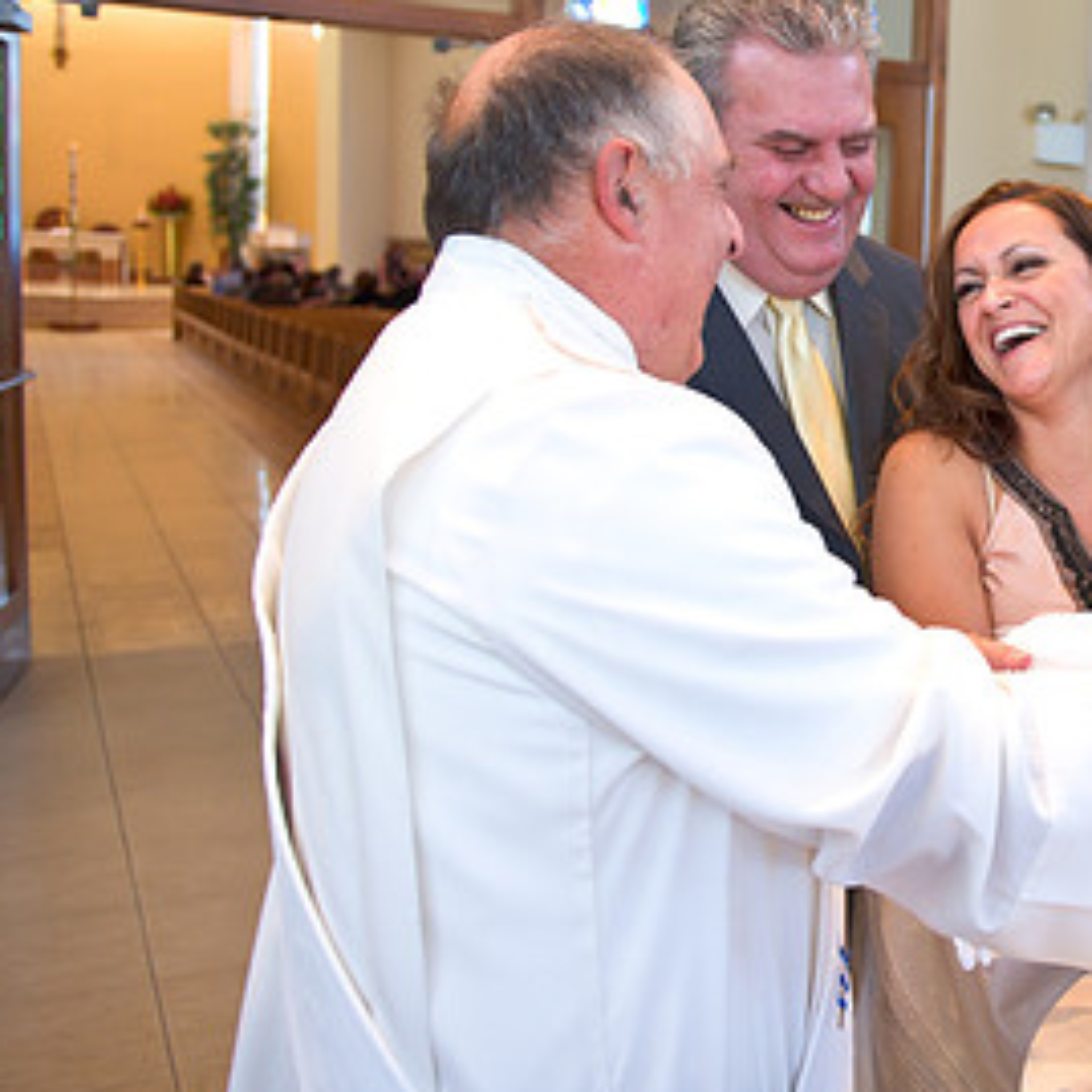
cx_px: 1088
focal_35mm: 44
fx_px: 1570
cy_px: 410
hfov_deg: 34.9
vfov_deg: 38.1
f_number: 3.2
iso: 800
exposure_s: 1/200
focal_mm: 24
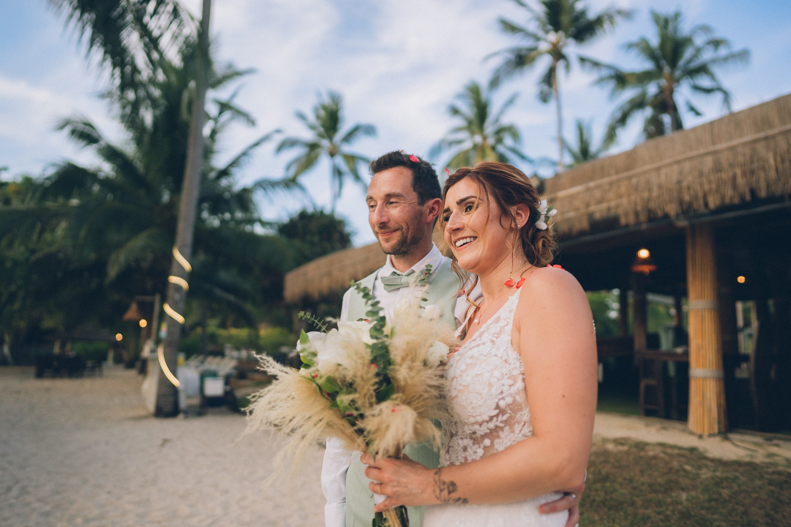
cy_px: 264
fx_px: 527
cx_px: 396
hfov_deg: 73.7
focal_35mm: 24
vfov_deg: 53.1
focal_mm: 24
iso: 160
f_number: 1.4
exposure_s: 1/2500
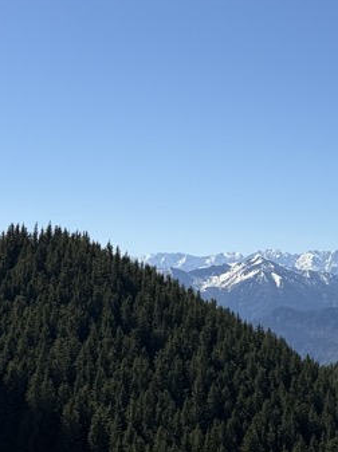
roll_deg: -2.0
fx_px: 952
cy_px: 177
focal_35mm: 73
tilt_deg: +6.2
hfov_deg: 20.1
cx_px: 211
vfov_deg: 26.6
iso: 80
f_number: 1.78
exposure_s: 1/6173
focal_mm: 6.76
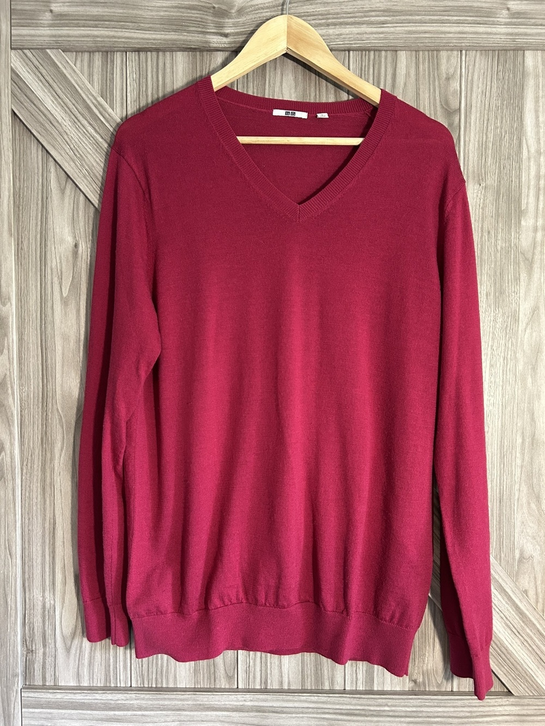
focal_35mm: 26
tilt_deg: -2.1
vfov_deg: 67.3
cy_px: 363
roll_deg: -0.3
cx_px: 272
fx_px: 546
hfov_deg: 53.1
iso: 320
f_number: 1.5
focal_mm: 5.7
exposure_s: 1/60
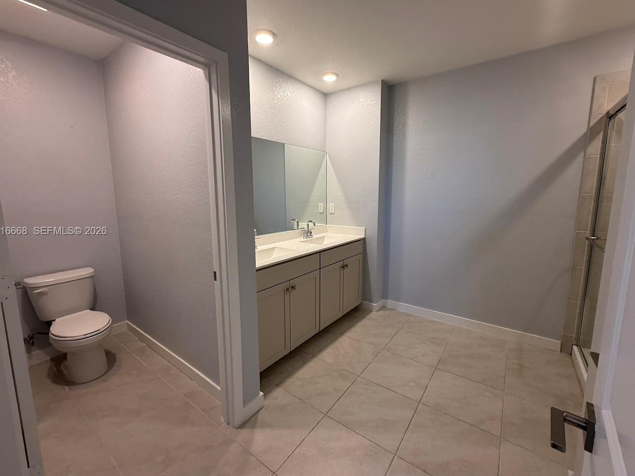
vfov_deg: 81.7
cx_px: 315
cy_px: 232
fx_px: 275
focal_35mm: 15
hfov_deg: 98.2
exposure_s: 1/120
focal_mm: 2.22
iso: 250
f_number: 2.2
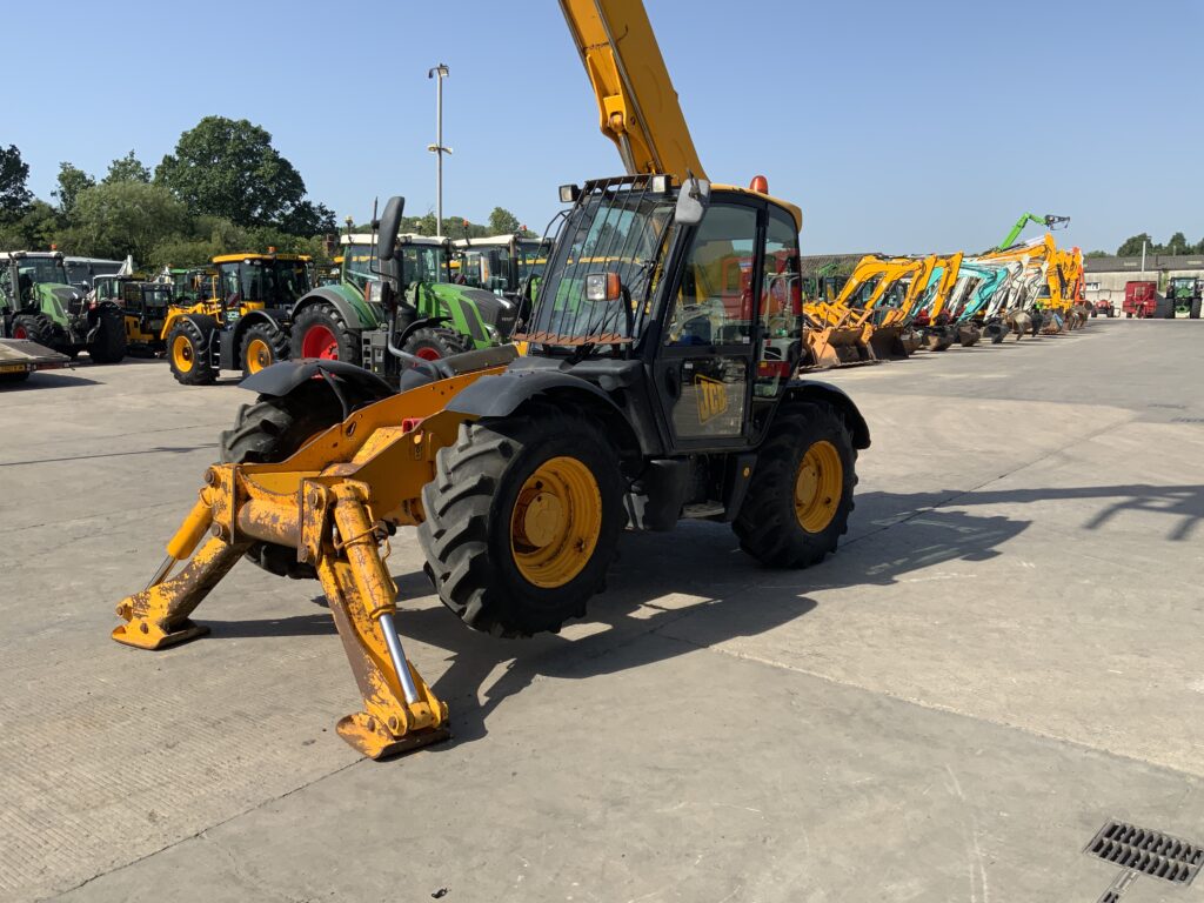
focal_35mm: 29
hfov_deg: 61.7
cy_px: 452
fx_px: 1009
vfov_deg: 48.2
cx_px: 602
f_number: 1.8
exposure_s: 1/1675
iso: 16
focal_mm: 3
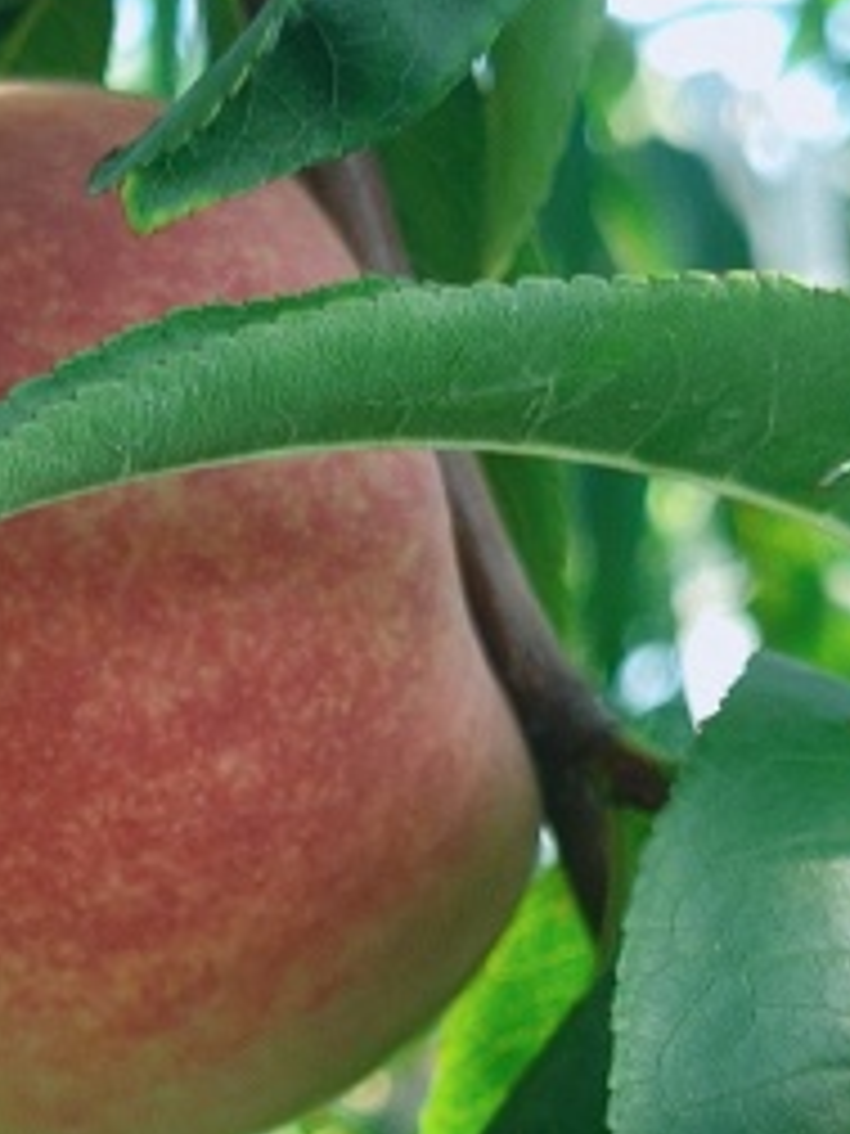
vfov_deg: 17.7
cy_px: 979
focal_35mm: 110
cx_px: 126
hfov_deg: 13.4
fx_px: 3601
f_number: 1.8
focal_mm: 4.84
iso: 80
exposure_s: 1/243
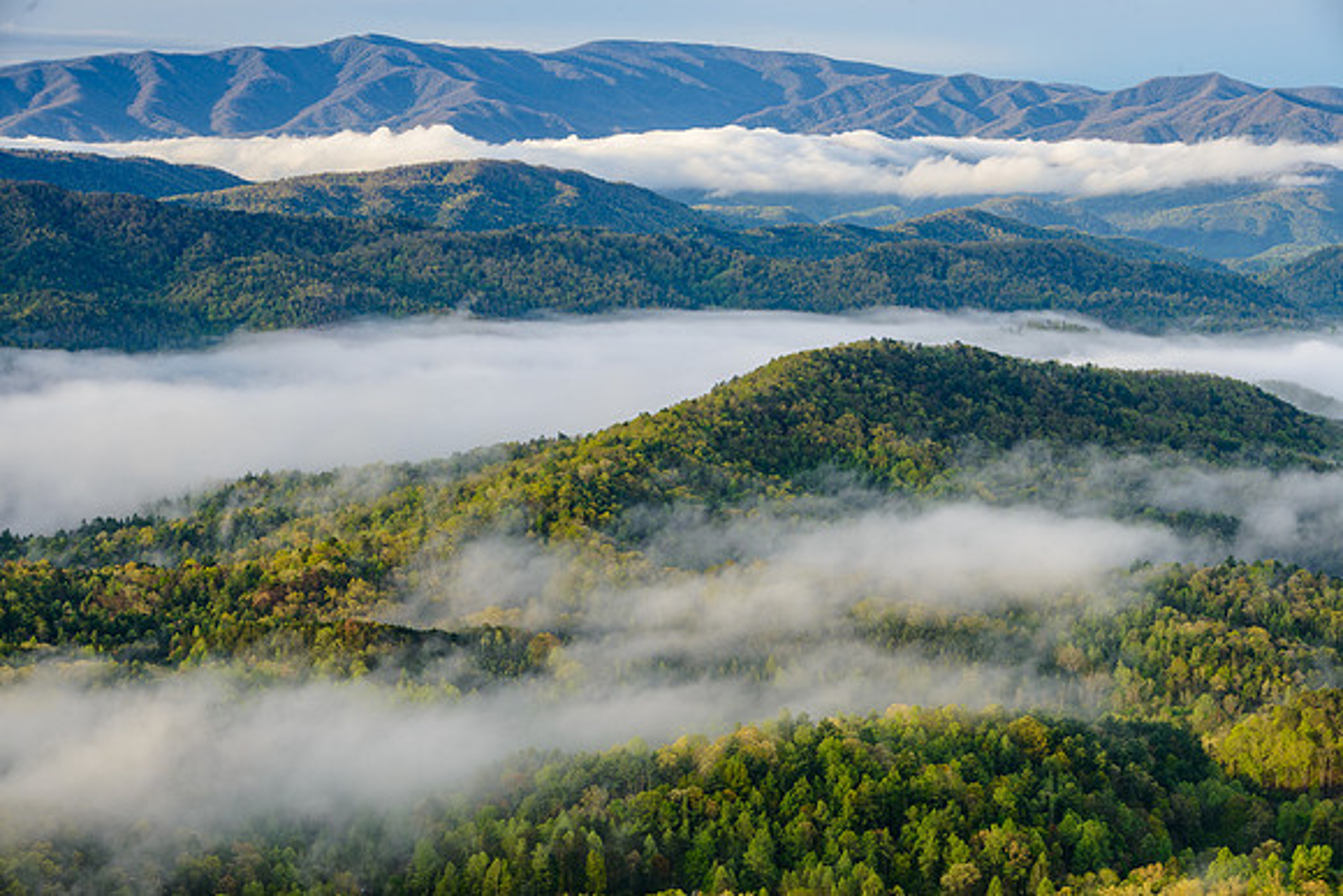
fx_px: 3806
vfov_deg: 13.4
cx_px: 672
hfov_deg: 20.0
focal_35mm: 102
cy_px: 448
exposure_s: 1/10
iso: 100
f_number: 11
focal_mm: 102
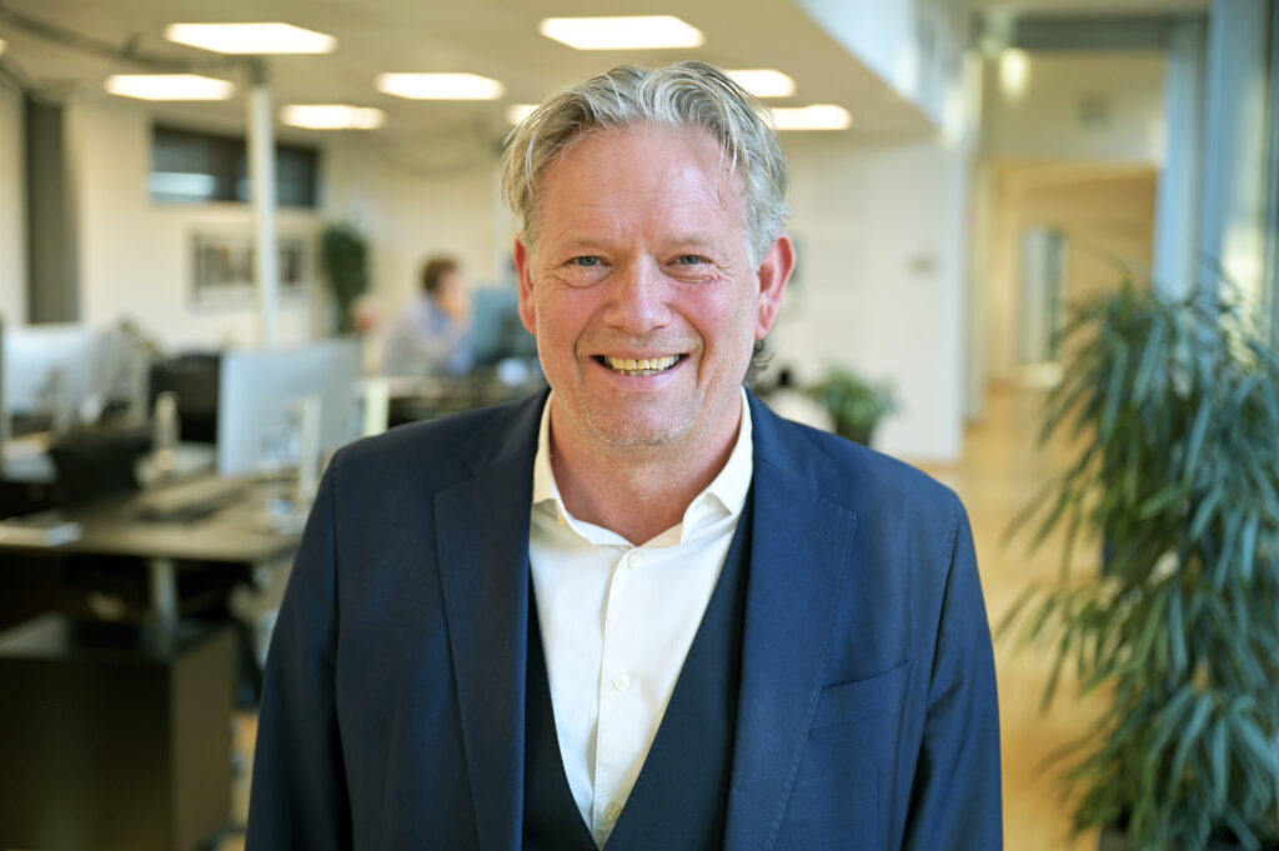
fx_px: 1668
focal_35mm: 47
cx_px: 640
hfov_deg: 41.9
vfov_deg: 28.6
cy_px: 426
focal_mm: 47
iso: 180
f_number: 2.8
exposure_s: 1/50
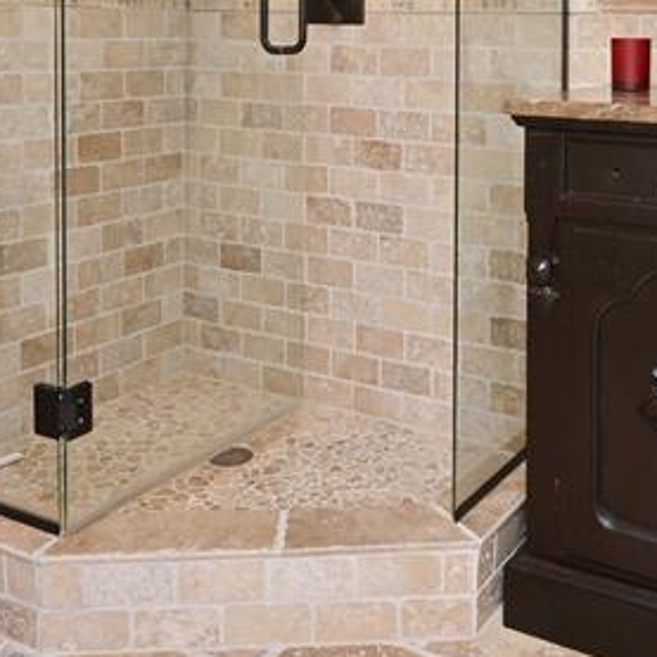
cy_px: 47
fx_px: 945
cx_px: 479
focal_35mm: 44
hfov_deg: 37.6
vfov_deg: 35.7
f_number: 14
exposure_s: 1/60
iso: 800
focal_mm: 14
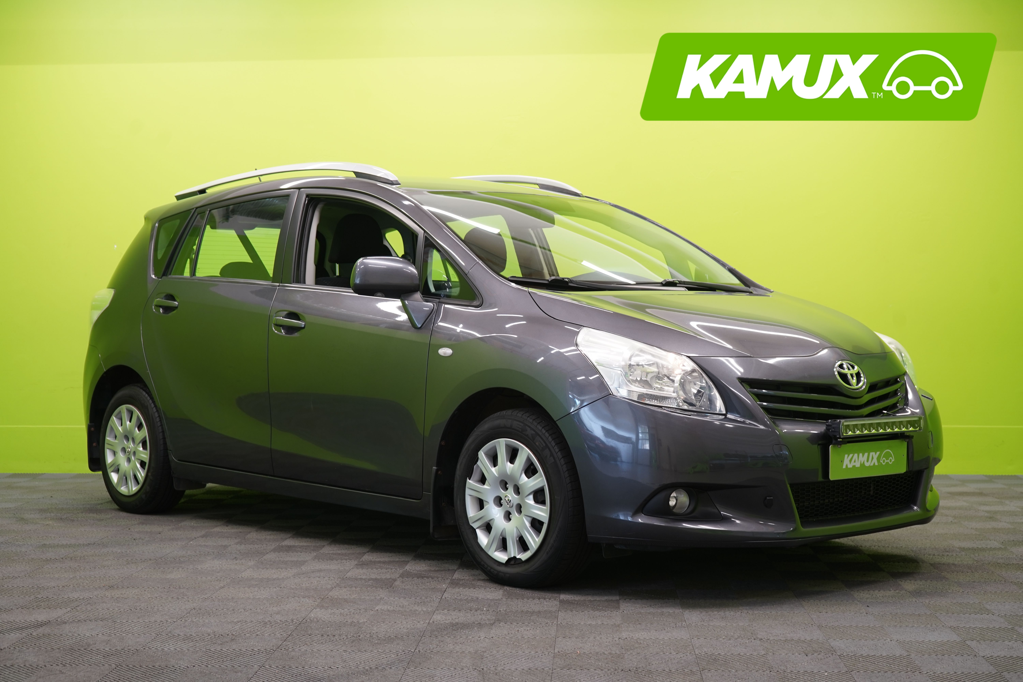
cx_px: 512
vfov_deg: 26.0
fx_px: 1478
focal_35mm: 52
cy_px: 341
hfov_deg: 38.2
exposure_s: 1/25
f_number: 5.6
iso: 400
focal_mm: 52
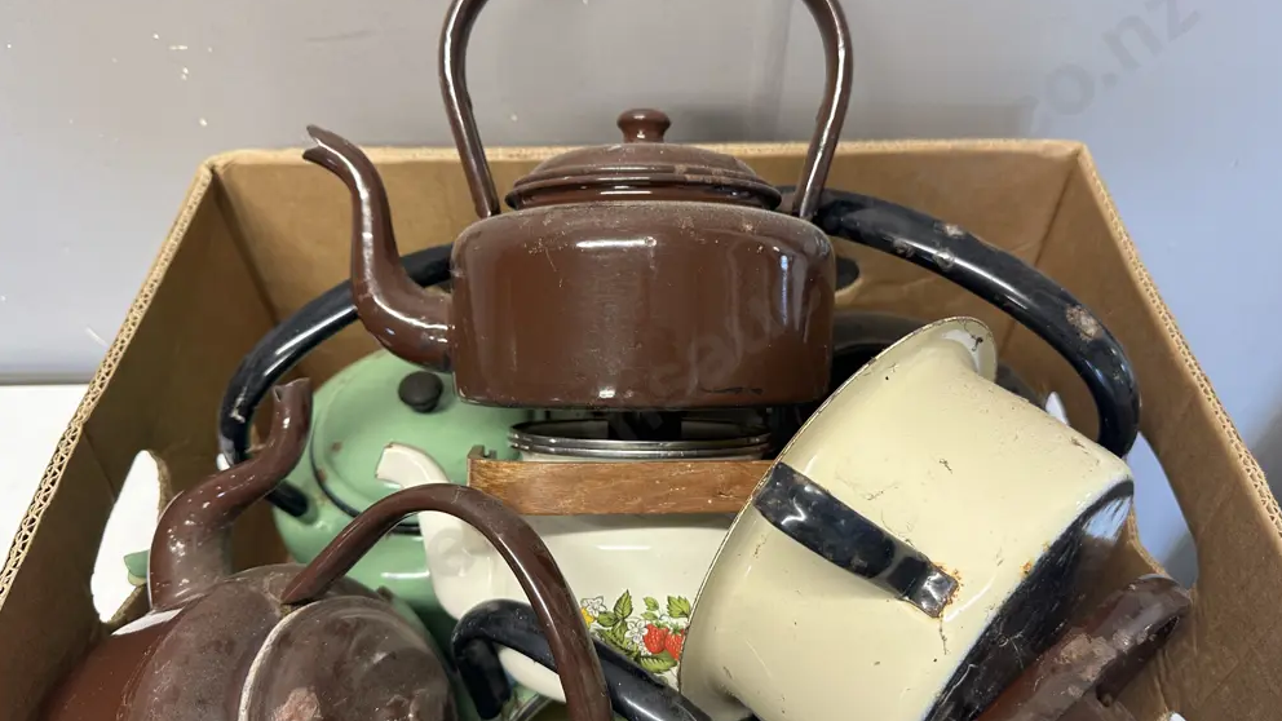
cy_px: 397
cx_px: 658
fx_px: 918
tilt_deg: -49.0
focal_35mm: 27
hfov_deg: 69.8
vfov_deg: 42.8
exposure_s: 1/50
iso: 125
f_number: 1.78
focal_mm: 6.86
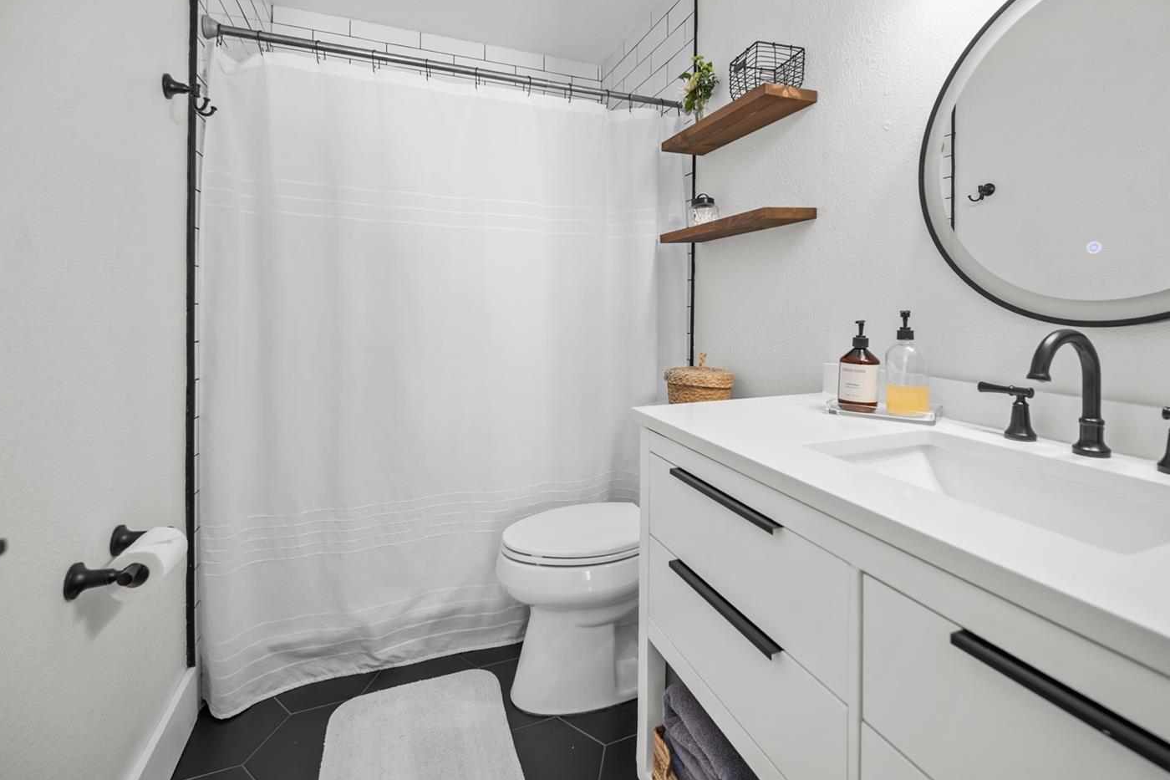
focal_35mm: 16
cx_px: 628
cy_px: 370
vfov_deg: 73.7
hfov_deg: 96.6
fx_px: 520
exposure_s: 1/2
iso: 100
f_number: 4
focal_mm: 14
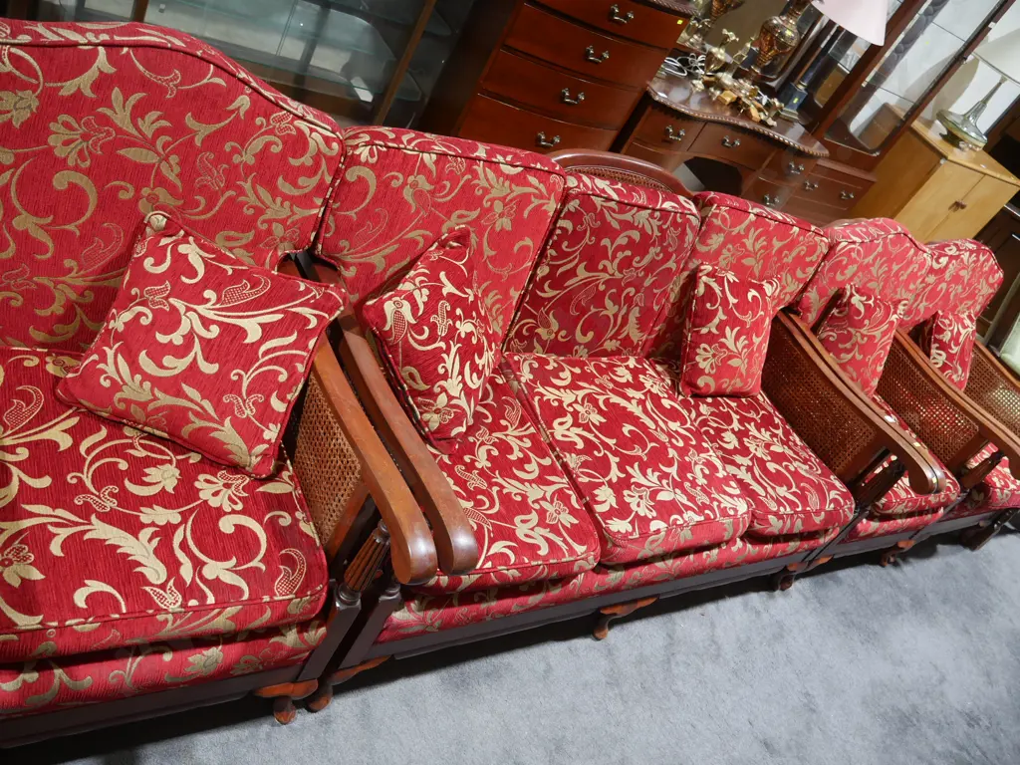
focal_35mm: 28
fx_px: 825
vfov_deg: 49.7
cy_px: 382
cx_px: 510
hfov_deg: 63.4
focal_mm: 14
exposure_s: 1/60
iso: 500
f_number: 3.5
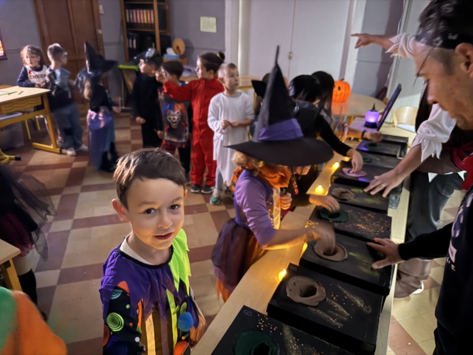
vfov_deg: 56.8
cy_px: 178
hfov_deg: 71.6
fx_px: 328
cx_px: 236
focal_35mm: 24
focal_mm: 6.76
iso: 5000
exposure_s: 1/10
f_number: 1.78
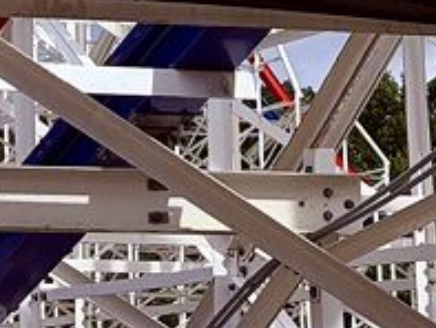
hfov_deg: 8.3
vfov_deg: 6.3
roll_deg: +0.3
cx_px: -305
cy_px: -197
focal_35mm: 231
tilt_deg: +11.0
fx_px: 2911
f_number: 1.78
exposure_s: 1/9901
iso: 64
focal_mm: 6.76
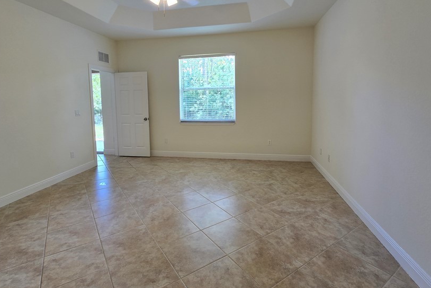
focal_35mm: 17
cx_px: 213
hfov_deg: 93.3
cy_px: 116
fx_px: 204
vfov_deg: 69.8
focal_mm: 2.2
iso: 50
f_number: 2.2
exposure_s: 1/60
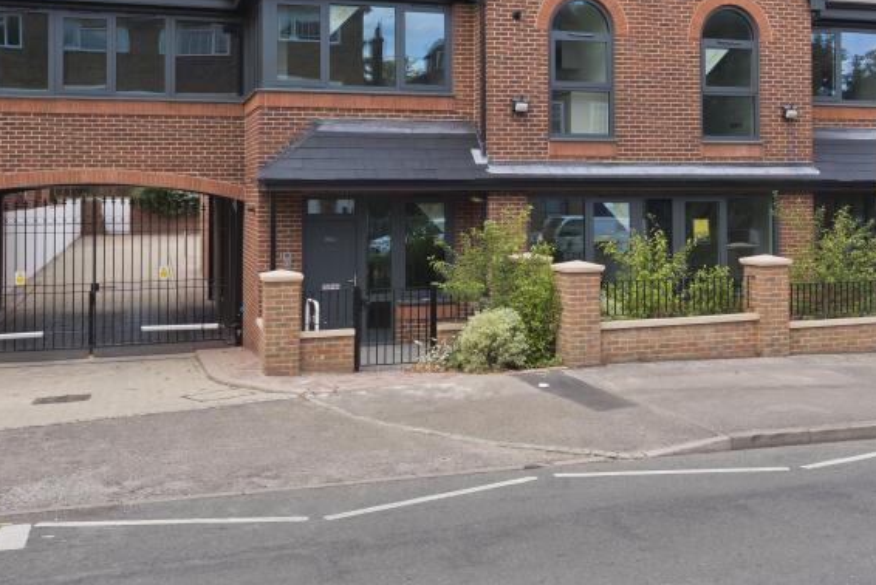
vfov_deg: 34.0
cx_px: 512
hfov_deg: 50.4
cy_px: 113
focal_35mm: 38
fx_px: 925
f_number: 9
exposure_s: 1/250
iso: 400
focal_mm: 21
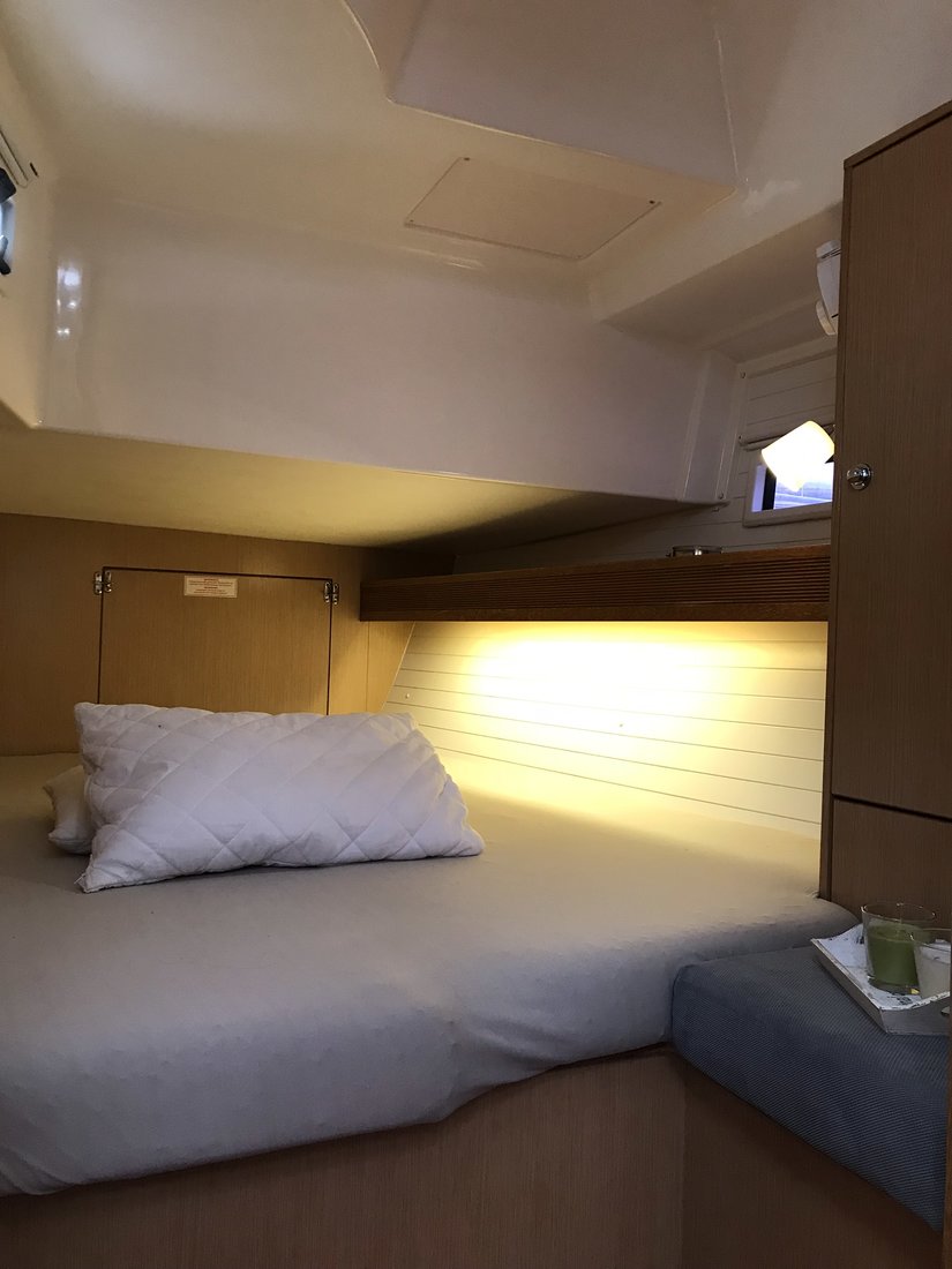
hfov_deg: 49.7
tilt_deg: +3.3
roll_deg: -3.2
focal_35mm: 28
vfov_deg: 63.4
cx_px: 476
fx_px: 1027
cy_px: 634
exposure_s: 1/20
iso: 40
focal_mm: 3.99
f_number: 1.8
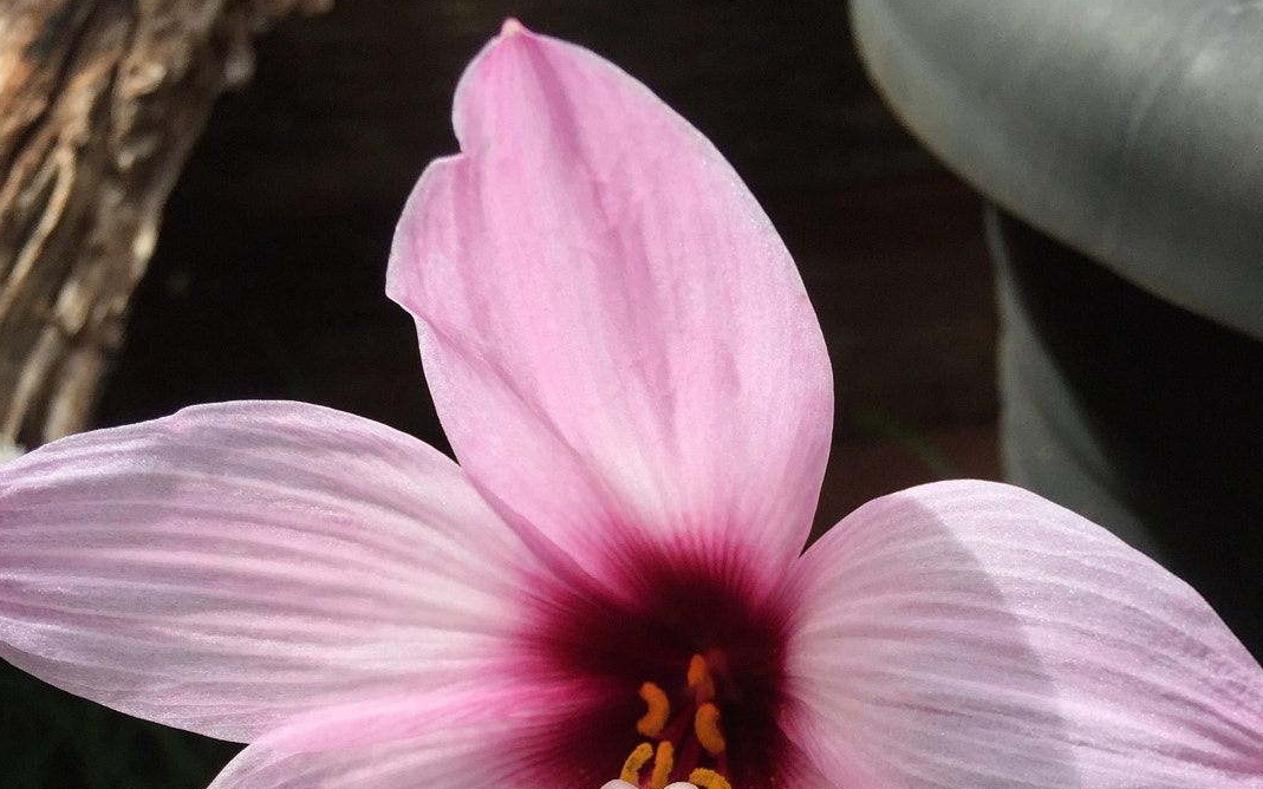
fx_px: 1583
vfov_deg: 26.0
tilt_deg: -50.9
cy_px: 853
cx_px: 683
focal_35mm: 46
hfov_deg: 43.5
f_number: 2.2
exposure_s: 1/1236
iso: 32
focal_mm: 4.15
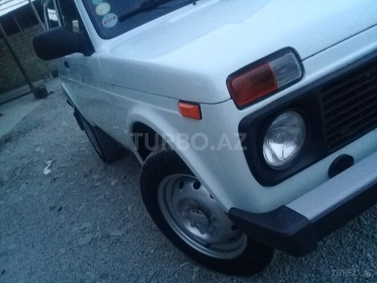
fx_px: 338
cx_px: 188
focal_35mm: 31
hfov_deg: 58.4
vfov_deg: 45.4
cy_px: 142
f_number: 2.2
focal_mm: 3.3
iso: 400
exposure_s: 1/17
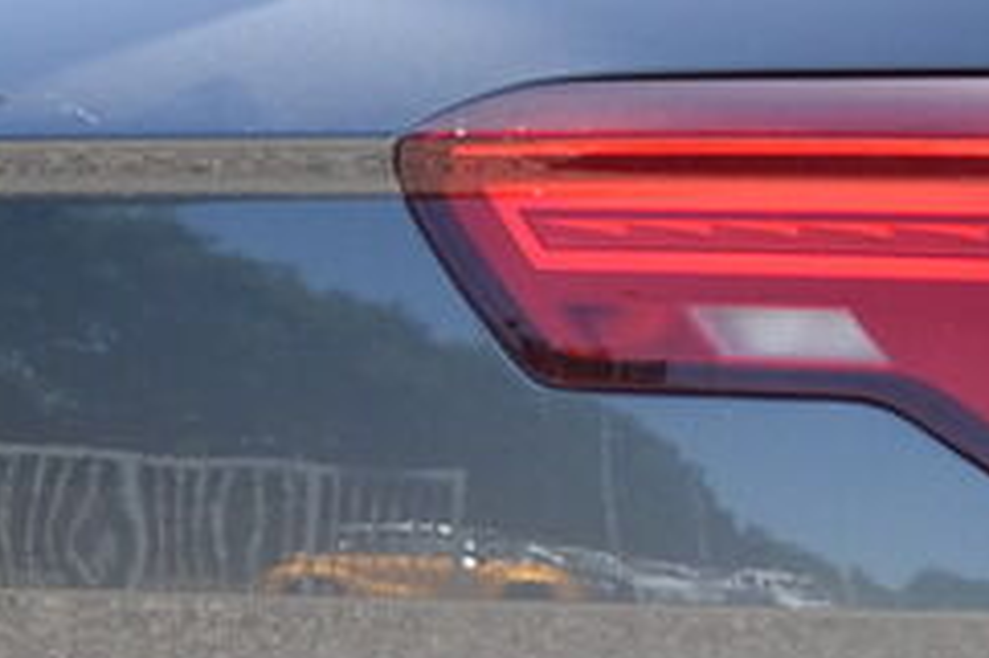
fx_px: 8510
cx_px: 1810
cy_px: 650
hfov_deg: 6.5
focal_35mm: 310
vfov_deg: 4.4
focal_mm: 26
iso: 100
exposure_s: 1/125
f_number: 5.6
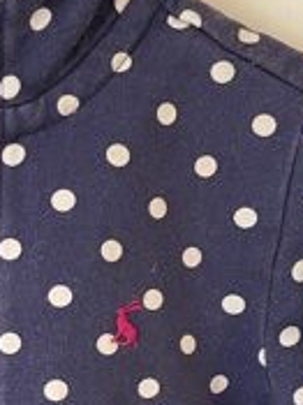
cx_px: -35
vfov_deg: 19.5
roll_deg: +0.1
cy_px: 484
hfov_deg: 15.1
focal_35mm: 95
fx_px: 1110
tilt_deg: -10.3
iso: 400
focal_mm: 4.2
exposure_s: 1/50
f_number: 1.6
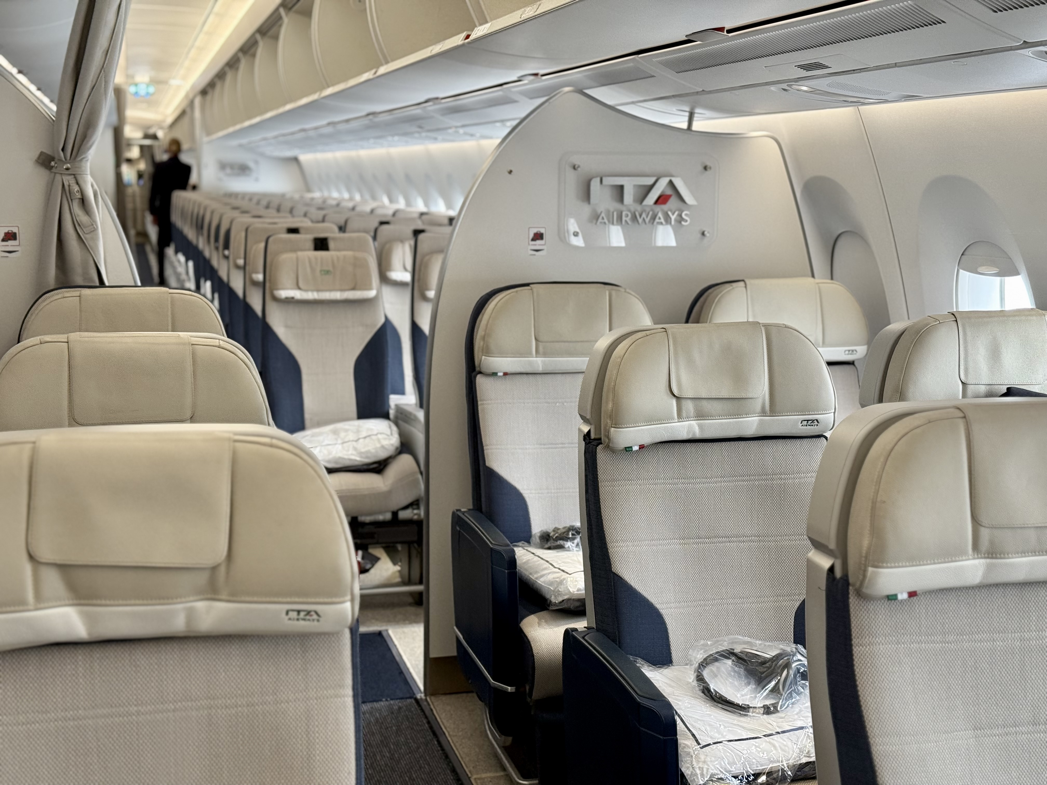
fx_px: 1452
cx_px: 524
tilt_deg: -9.5
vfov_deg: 30.3
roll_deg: -1.6
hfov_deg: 39.7
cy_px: 392
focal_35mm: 48
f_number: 1.78
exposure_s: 1/54
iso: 160
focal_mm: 6.76
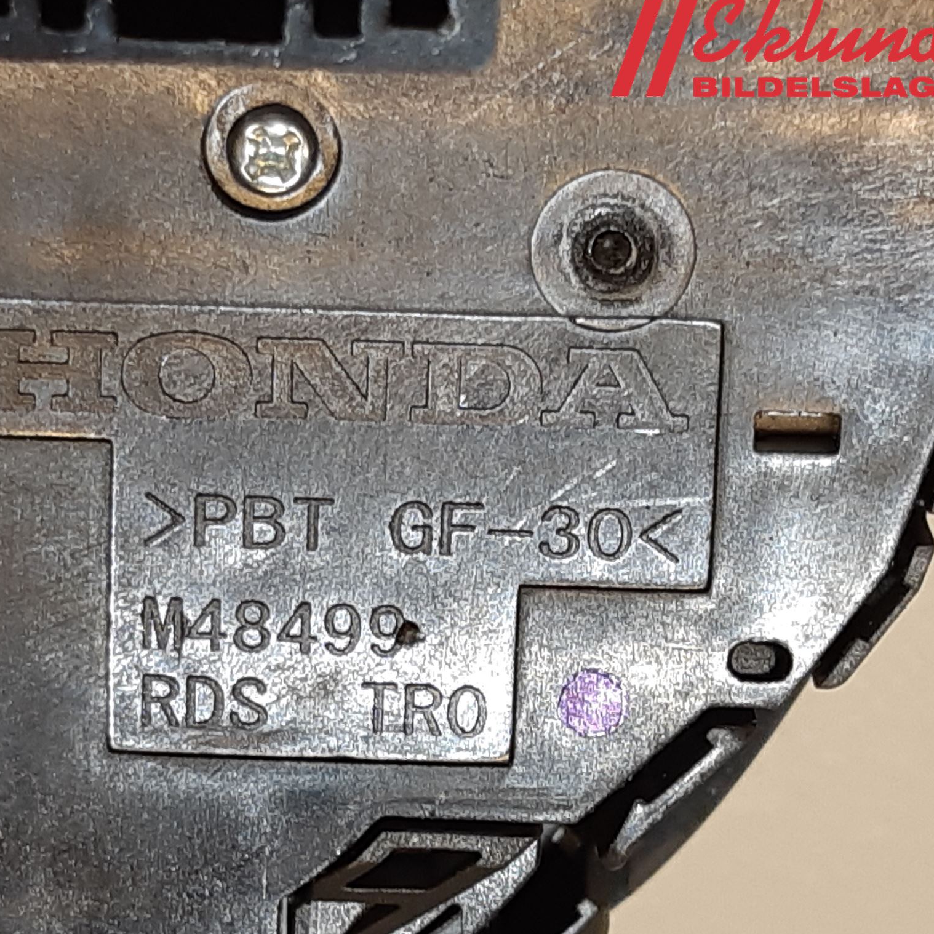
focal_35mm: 31
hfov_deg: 52.1
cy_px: 465
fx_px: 946
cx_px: 358
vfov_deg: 52.5
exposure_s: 1/50
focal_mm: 3.93
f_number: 1.7
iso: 40
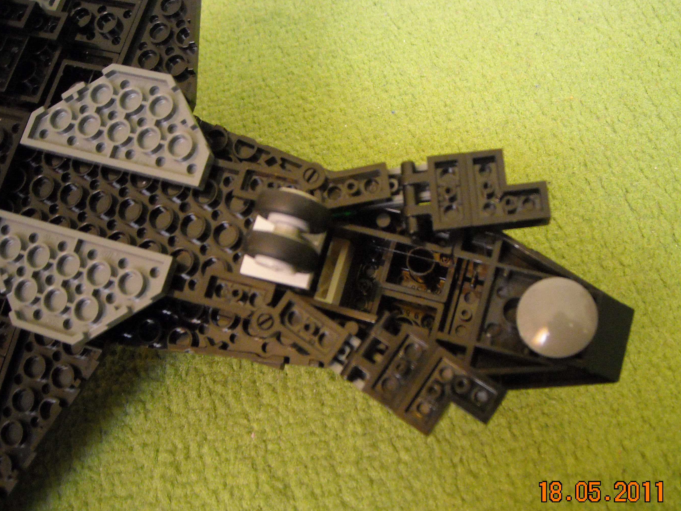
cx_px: 387
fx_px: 787
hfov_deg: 46.7
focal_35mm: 40
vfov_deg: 36.0
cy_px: 261
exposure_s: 1/14
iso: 400
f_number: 2.8
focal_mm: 5.7
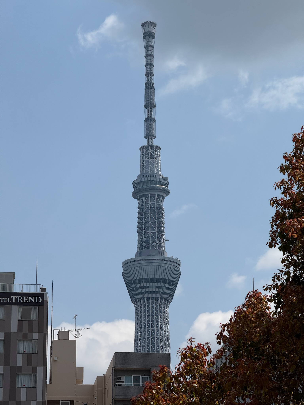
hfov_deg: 12.3
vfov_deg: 16.4
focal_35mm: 120
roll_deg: +0.0
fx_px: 1405
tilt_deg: +18.5
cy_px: 202
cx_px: 152
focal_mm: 15.66
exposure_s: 1/3690
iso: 50
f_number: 2.8
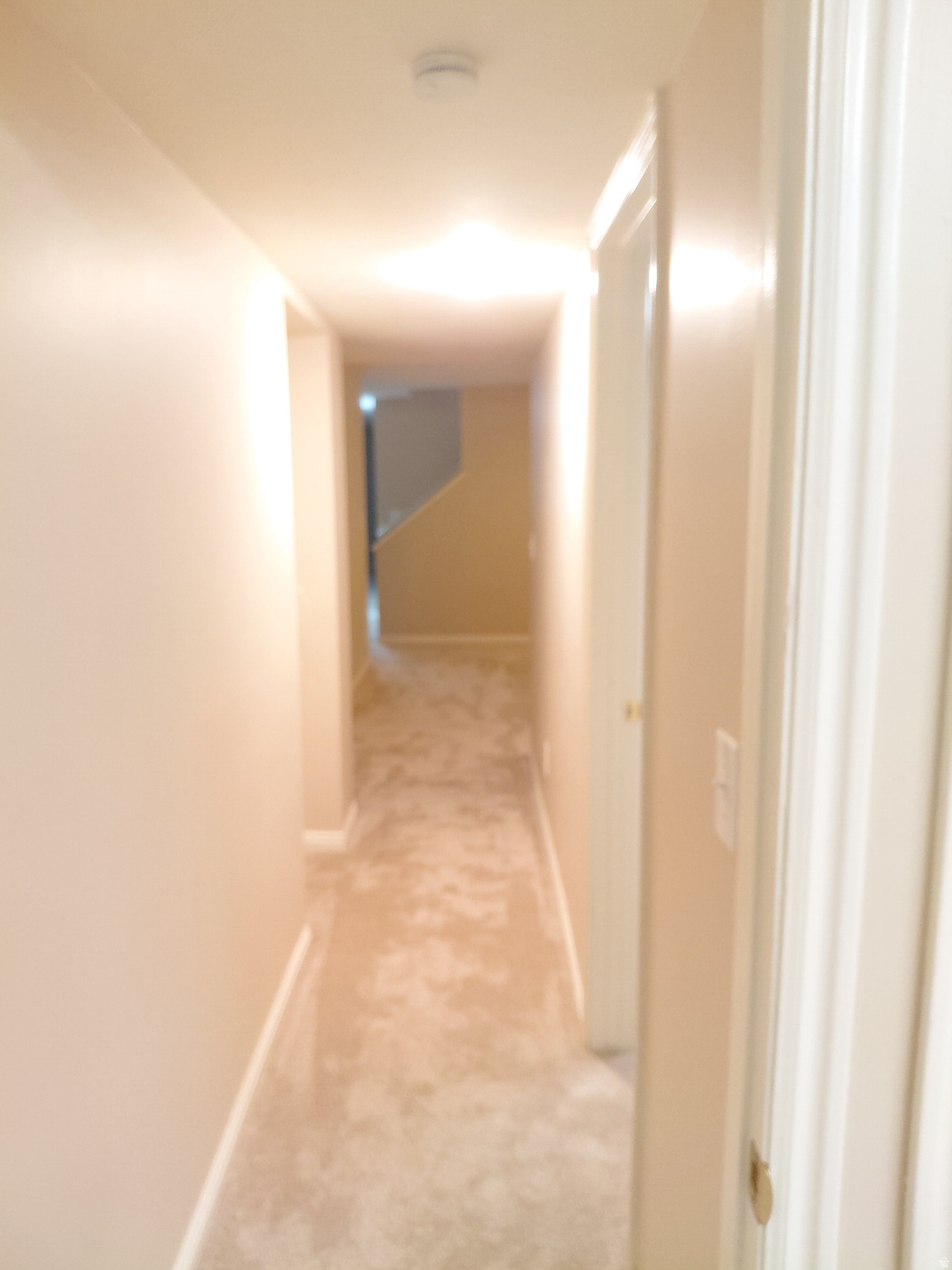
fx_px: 917
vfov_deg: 69.4
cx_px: 476
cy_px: 635
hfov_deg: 54.9
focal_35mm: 25
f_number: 1.8
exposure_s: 1/60
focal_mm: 4.69
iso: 320
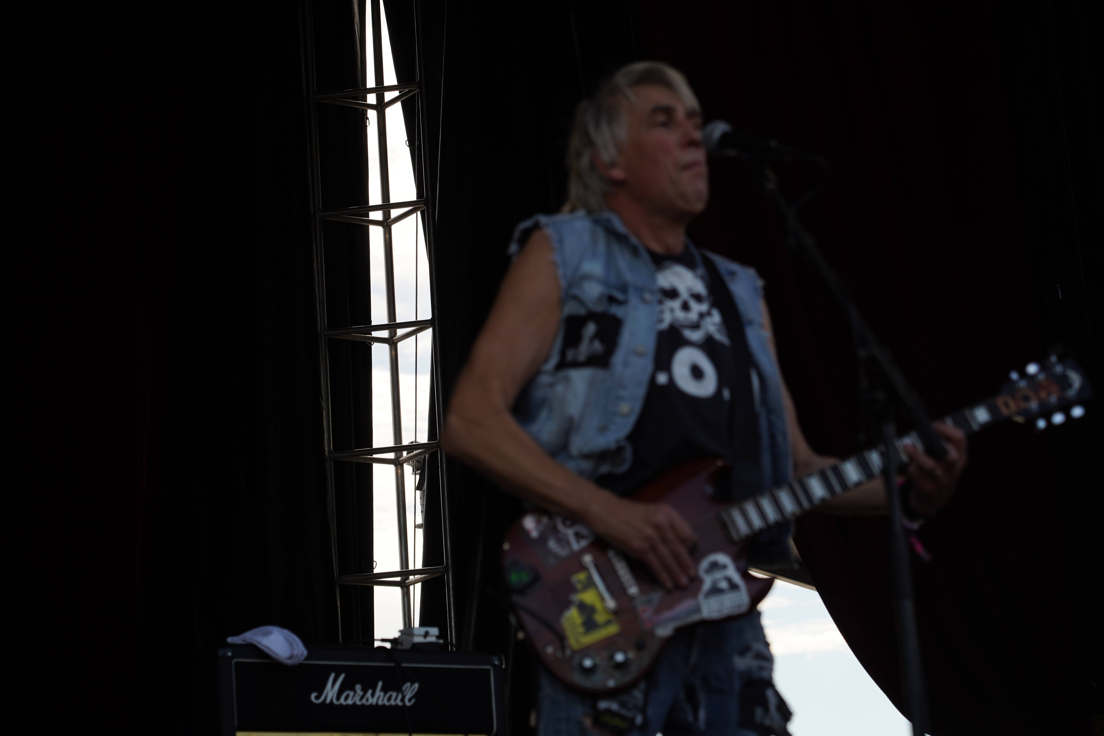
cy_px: 368
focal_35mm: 105
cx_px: 552
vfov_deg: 13.0
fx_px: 3220
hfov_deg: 19.5
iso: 100
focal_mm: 105
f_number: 5.6
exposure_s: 1/400
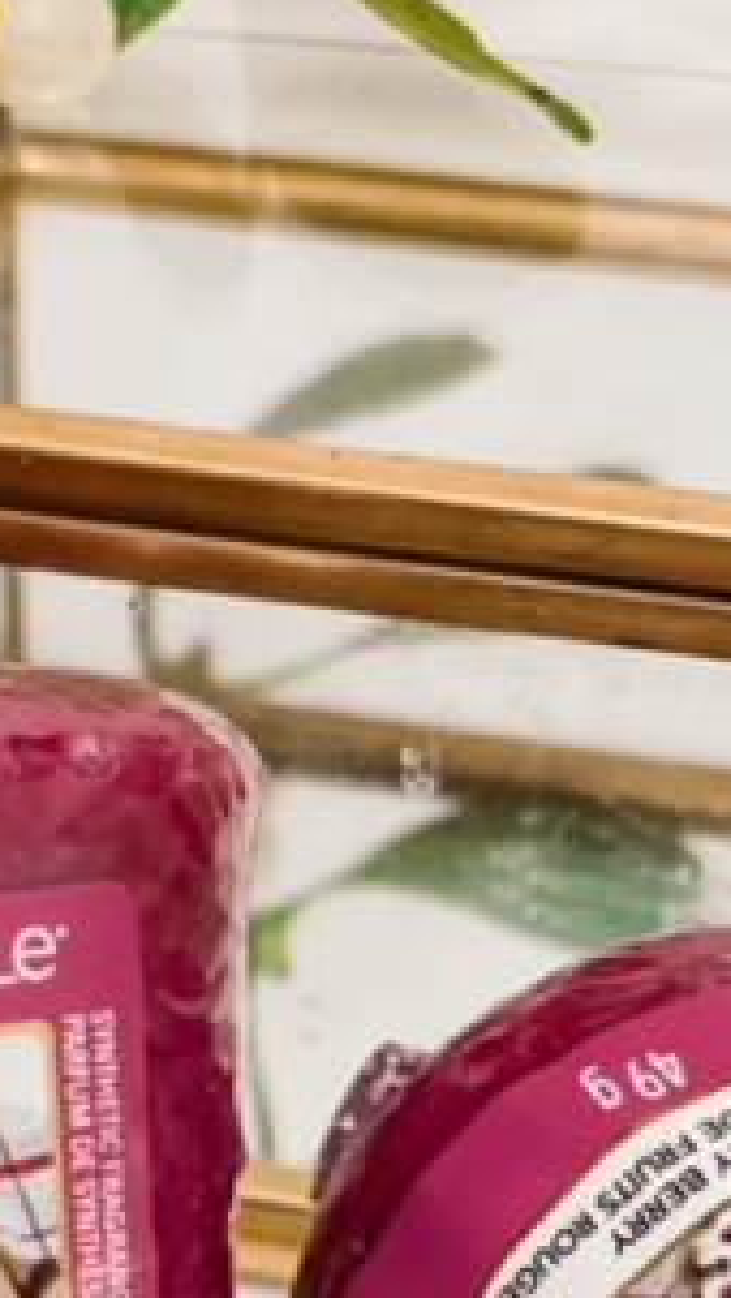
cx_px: -116
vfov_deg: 17.5
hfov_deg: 10.0
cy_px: 1229
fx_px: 4133
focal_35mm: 120
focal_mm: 6
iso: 160
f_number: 2
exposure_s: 1/50
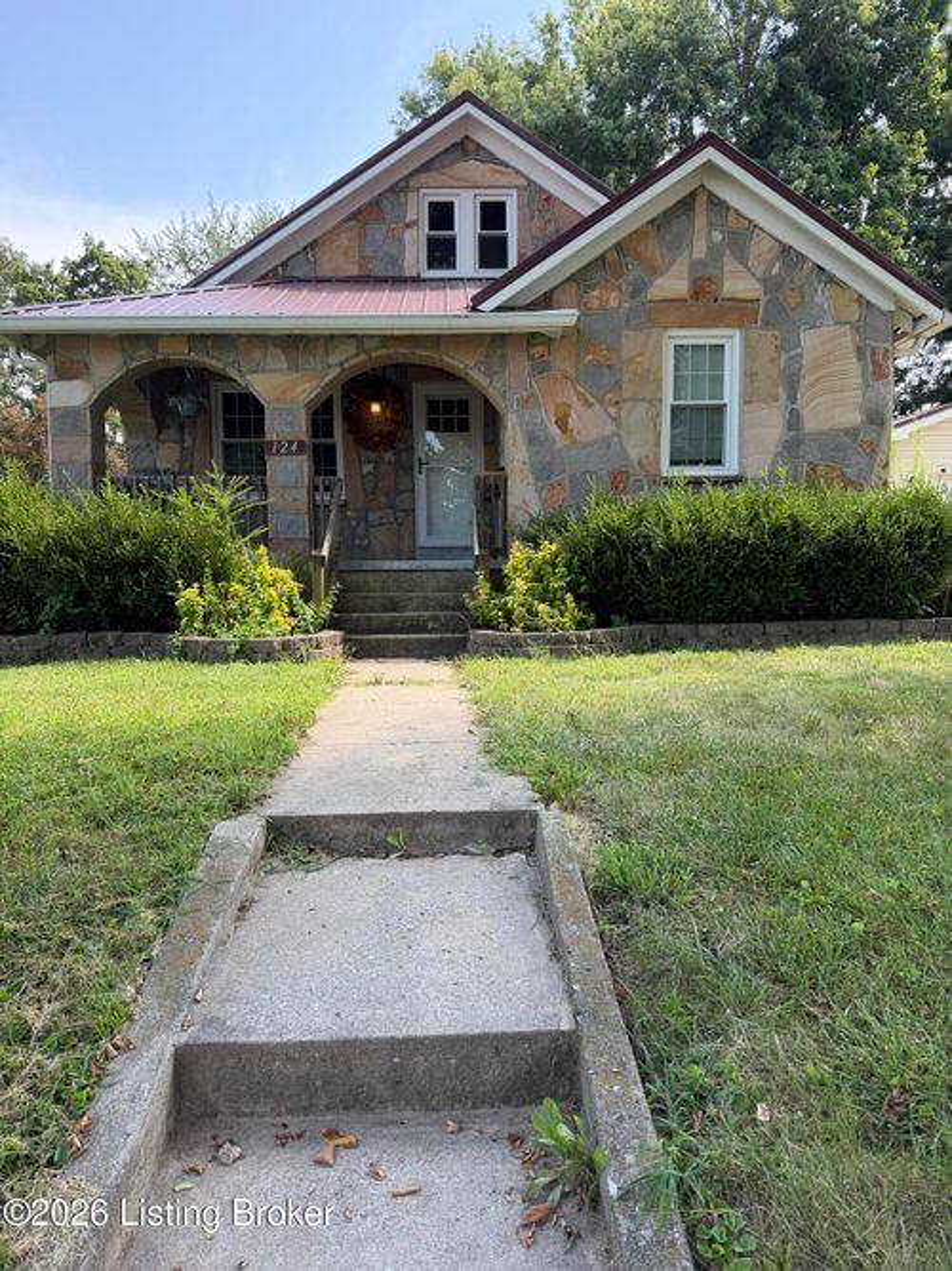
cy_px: 636
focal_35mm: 24
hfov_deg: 56.8
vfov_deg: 71.6
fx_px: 880
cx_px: 476
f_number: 1.78
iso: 100
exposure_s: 1/858
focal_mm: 6.76
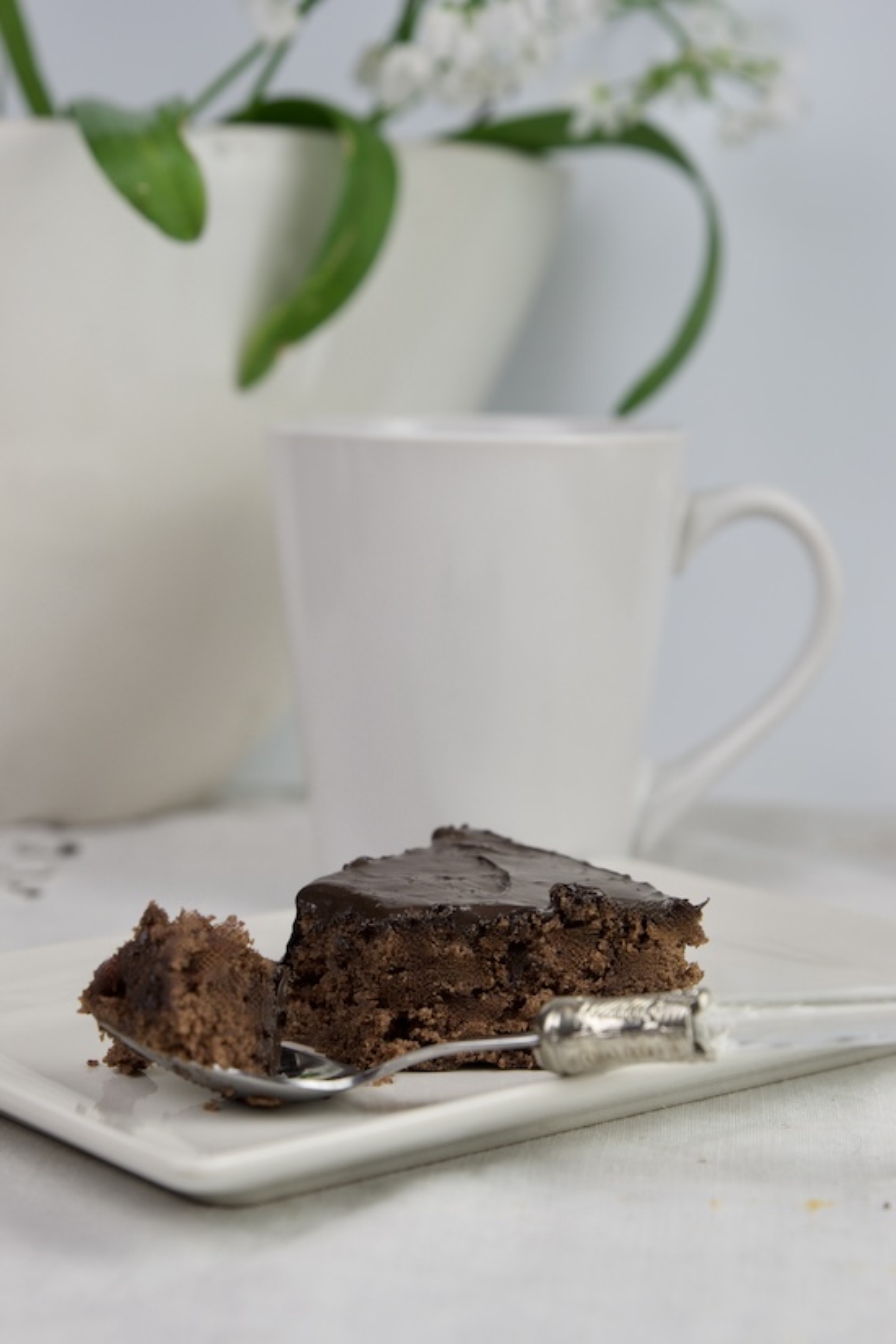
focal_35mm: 82
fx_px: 3080
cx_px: 448
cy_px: 672
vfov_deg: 24.6
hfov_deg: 16.6
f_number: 4.5
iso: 200
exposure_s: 1/80
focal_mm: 55
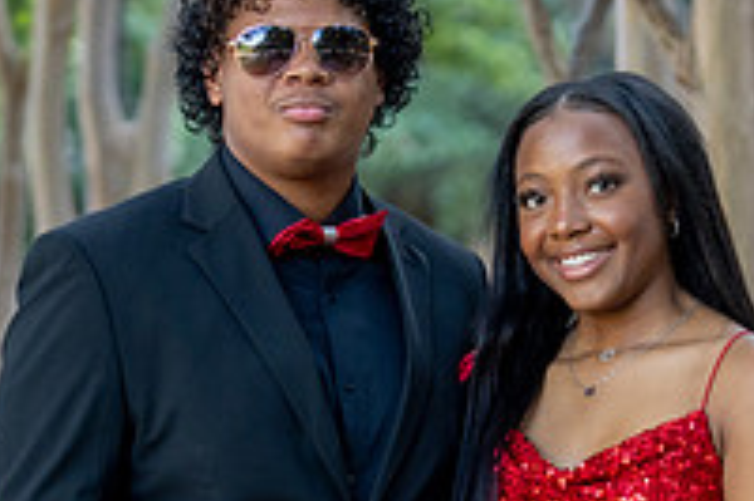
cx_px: 424
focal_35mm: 300
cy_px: 502
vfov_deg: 4.6
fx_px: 6278
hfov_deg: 6.9
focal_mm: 86
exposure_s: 1/320
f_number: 2.8
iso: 800
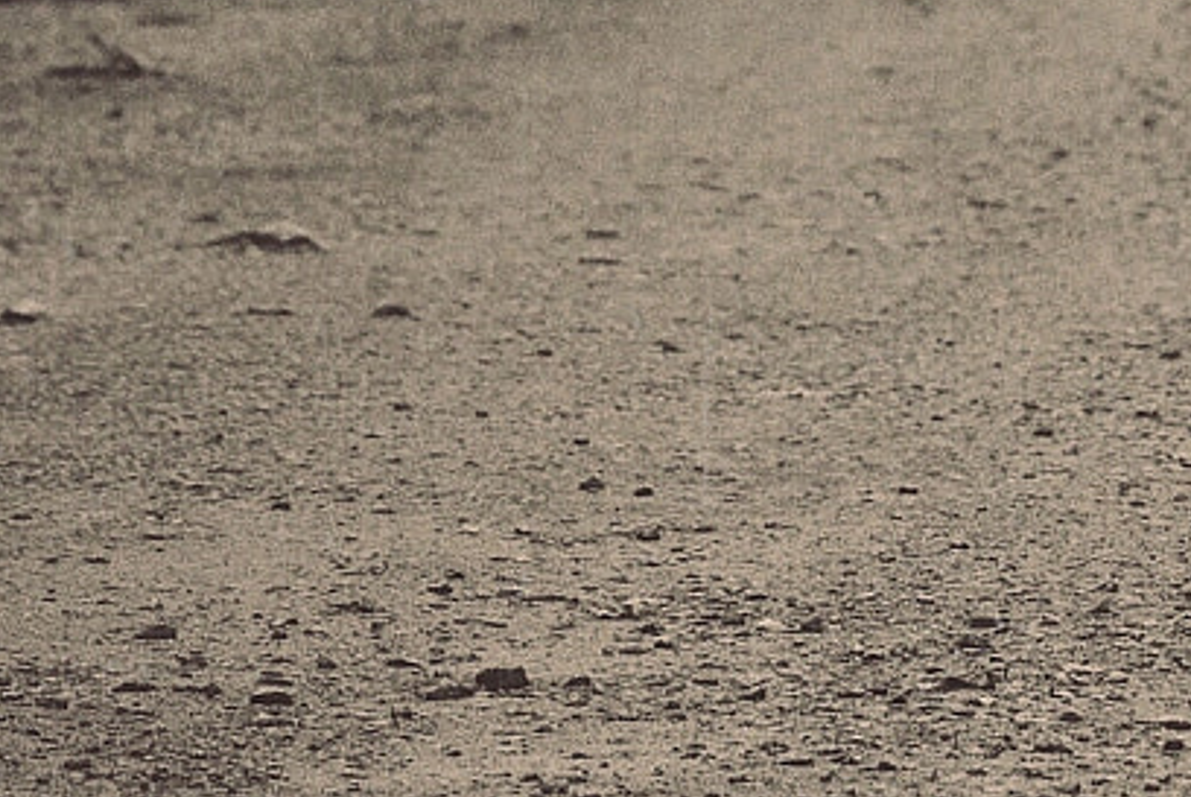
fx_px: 19474
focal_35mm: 588
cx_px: 1830
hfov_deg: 3.5
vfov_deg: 2.3
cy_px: -182
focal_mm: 100
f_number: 5
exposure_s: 1/1250
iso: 800
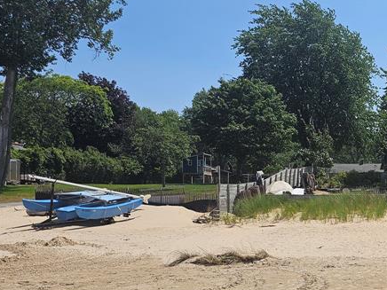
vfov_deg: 26.6
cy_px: 227
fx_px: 604
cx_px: 391
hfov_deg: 32.5
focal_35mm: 54
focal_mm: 6.3
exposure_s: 1/1304
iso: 10
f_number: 1.7
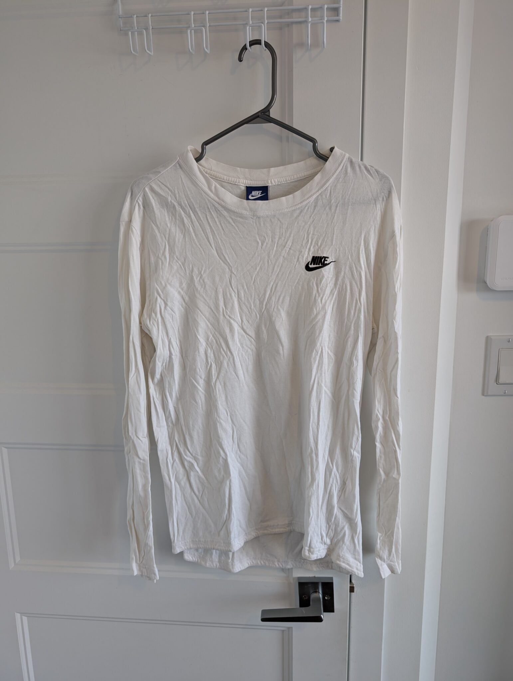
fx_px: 473
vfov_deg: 71.5
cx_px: 256
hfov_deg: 56.9
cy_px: 340
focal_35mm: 24
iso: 44
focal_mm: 6.9
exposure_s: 1/60
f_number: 1.68
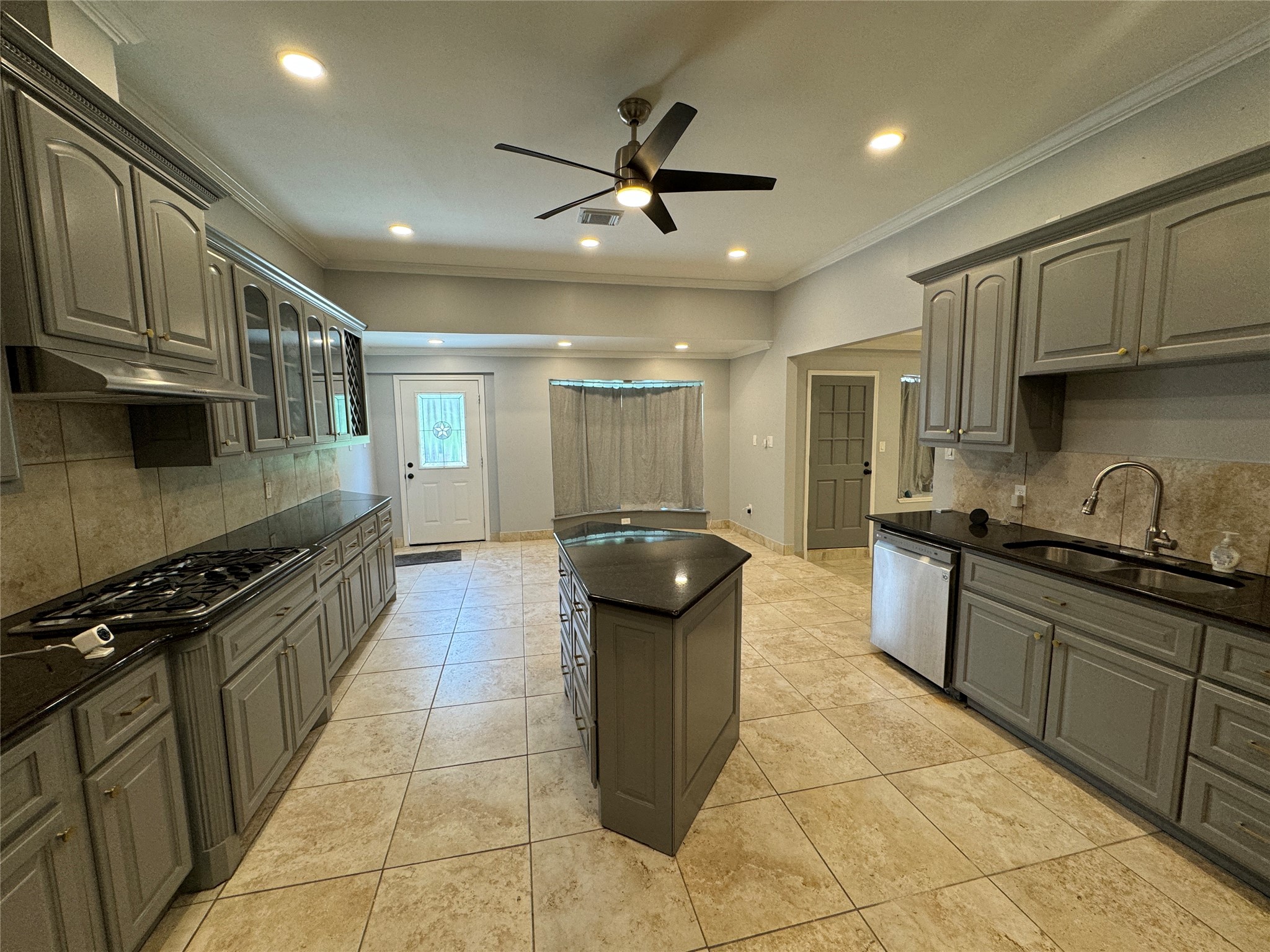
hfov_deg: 102.1
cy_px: 476
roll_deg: +0.4
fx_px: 514
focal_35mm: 14
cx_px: 635
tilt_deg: -6.6
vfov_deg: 85.7
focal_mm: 2.22
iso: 160
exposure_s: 1/120
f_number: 2.2
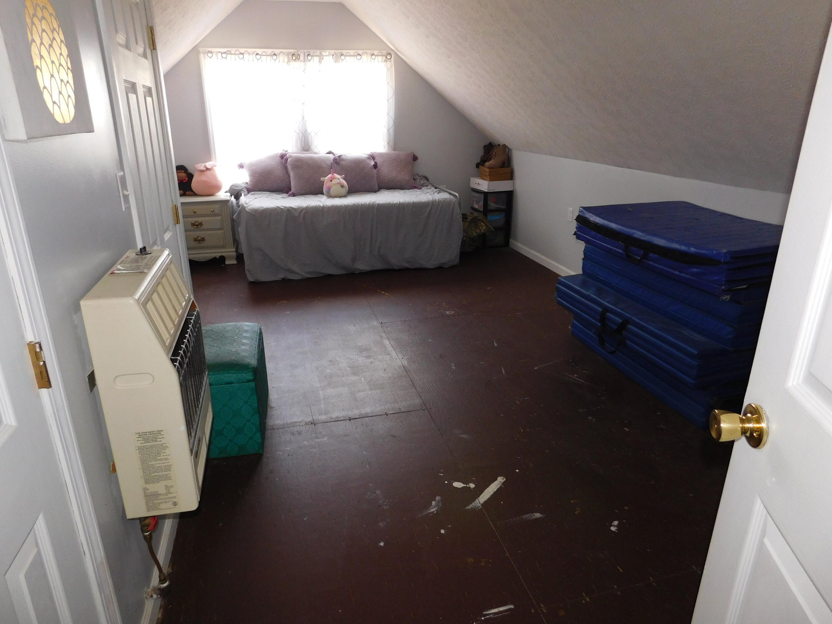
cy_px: 312
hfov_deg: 73.9
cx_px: 416
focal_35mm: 23
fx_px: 553
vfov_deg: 58.9
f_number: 3
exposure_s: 1/30
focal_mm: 4
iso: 200
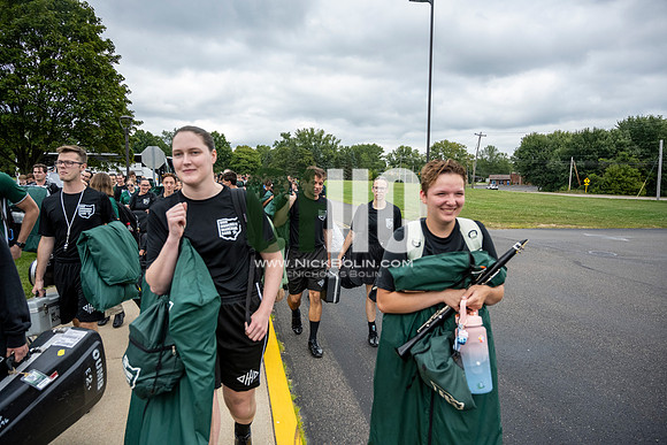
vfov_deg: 53.2
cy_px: 222
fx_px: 445
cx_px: 334
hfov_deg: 73.7
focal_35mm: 24
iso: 1250
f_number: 4
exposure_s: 1/4000
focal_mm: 24
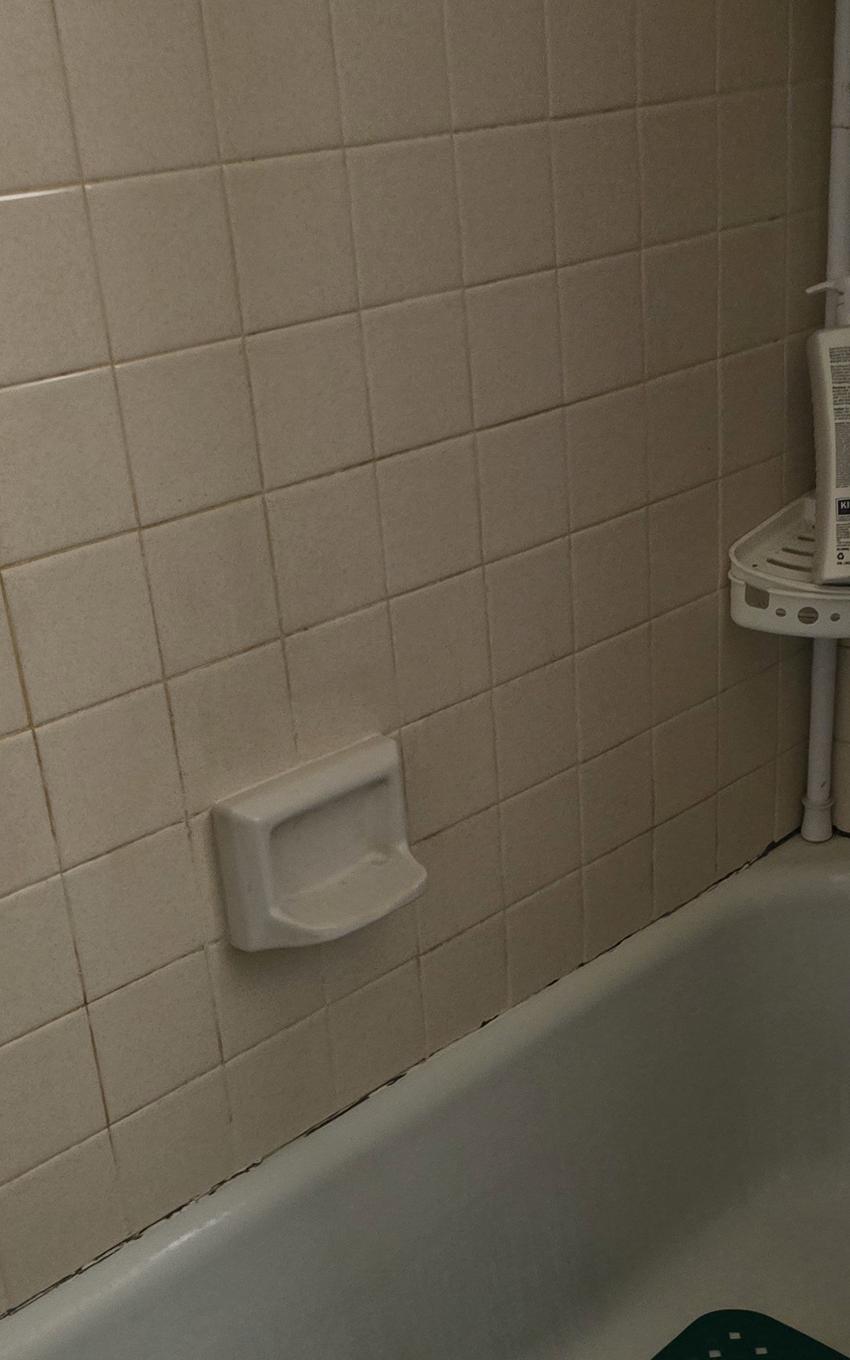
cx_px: 672
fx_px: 1816
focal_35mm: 49
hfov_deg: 25.9
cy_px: 951
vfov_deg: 40.3
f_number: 1.7
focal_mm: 6.3
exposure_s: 1/30
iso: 1600
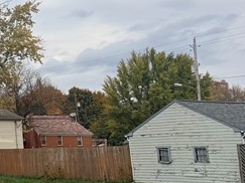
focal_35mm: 101
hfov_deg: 15.3
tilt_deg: +14.3
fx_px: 714
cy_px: -23
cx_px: -260
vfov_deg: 14.3
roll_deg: -0.1
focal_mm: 6.76
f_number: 1.78
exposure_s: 1/4673
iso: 80
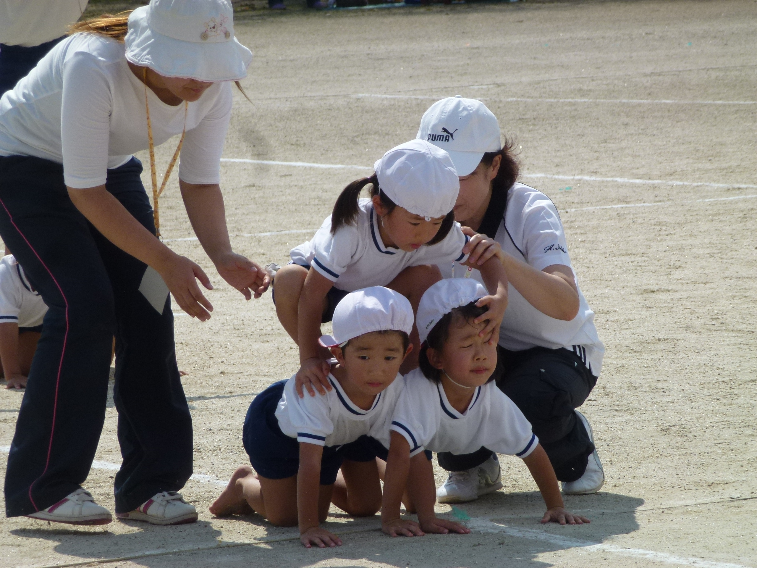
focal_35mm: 304
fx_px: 6648
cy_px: 284
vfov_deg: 4.9
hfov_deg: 6.5
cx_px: 378
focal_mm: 54.5
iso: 100
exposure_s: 1/800
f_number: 5.7
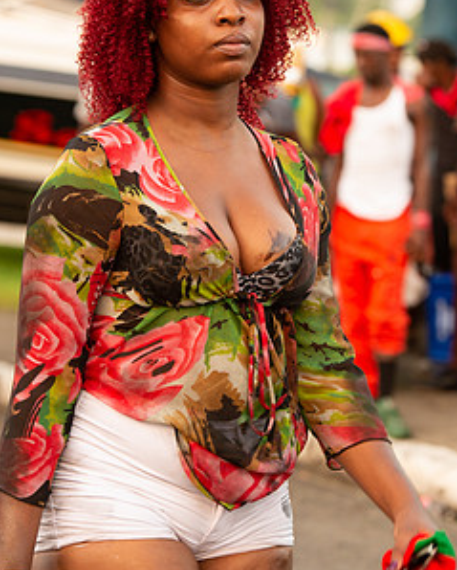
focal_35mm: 164
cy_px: 208
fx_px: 2768
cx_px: 251
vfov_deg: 11.7
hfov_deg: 9.4
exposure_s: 1/200
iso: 1800
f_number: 5
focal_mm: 116
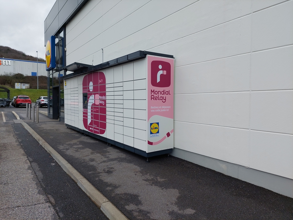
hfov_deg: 71.6
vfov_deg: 56.8
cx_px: 146
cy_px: 110
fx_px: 203
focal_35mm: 24
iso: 40
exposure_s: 1/154
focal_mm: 5.23
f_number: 1.8
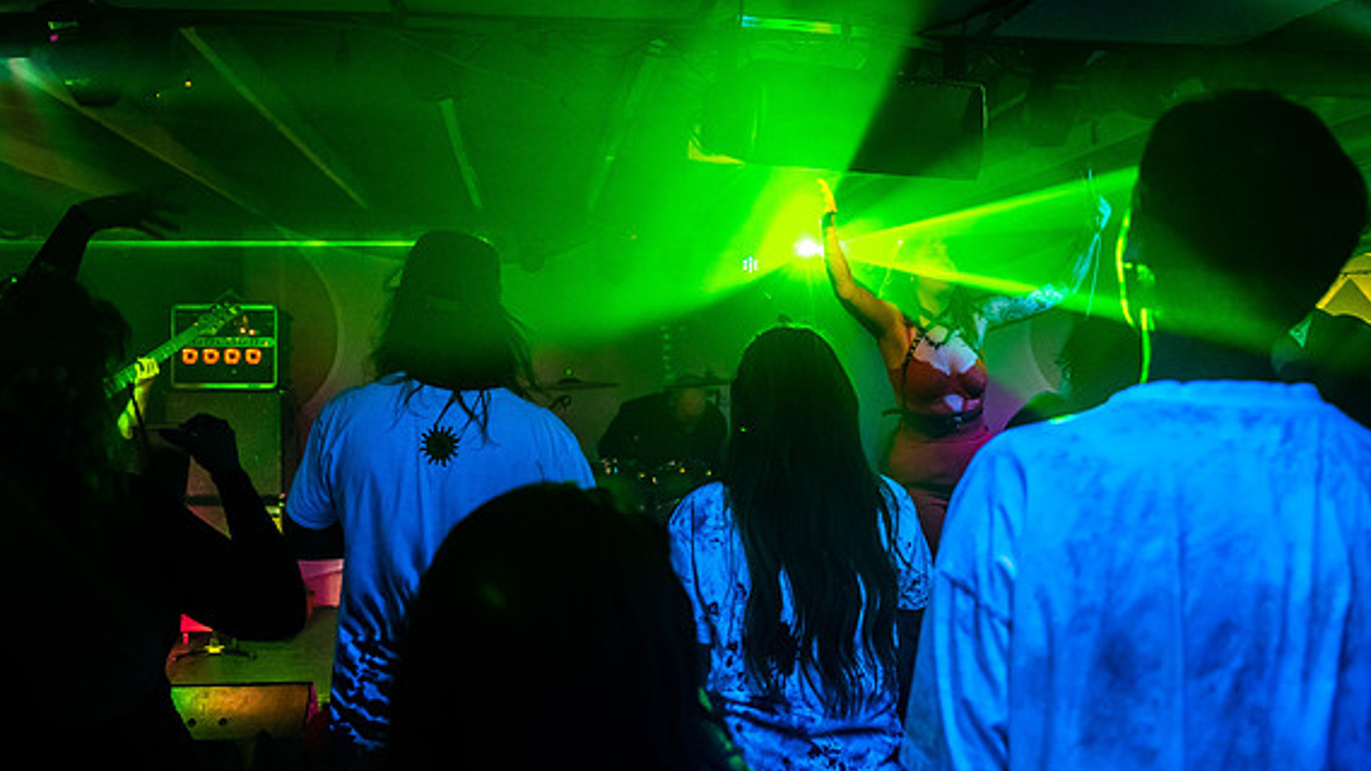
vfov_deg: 35.6
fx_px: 1200
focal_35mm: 33
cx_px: 657
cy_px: 403
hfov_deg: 59.5
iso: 3200
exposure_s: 1/250
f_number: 2.8
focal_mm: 24
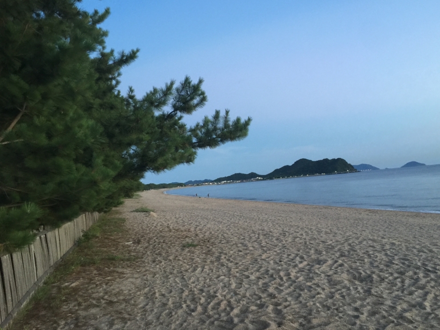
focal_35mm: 30
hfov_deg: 60.0
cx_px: 226
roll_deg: +4.3
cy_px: 165
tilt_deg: +2.7
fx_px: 381
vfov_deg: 46.8
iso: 64
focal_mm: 4.15
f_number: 2.2
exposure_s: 1/4
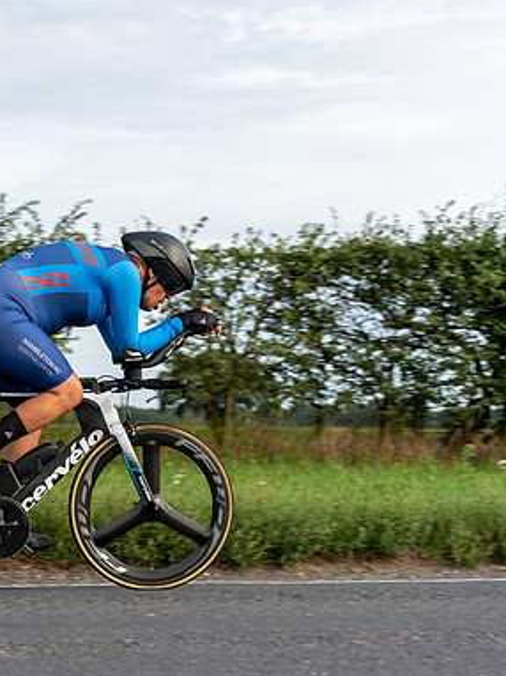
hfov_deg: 15.9
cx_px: 73
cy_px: 335
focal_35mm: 92
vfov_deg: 21.3
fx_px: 1795
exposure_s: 1/640
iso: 160
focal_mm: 63
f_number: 4.5
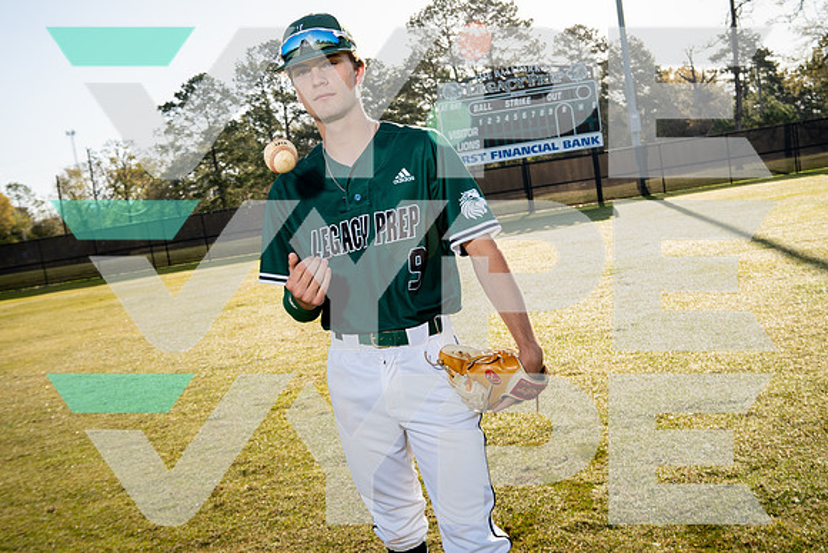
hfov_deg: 57.3
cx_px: 395
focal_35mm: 33
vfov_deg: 40.1
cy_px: 293
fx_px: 757
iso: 100
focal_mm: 28
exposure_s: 1/250
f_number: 5.6
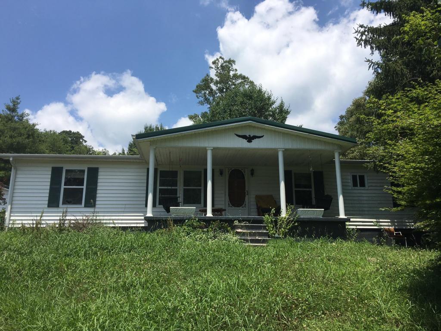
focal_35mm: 29
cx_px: 220
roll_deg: +0.0
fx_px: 369
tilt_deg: +12.5
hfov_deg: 61.7
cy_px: 166
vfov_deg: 48.2
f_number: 2.2
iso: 25
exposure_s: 1/2331
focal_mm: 4.15
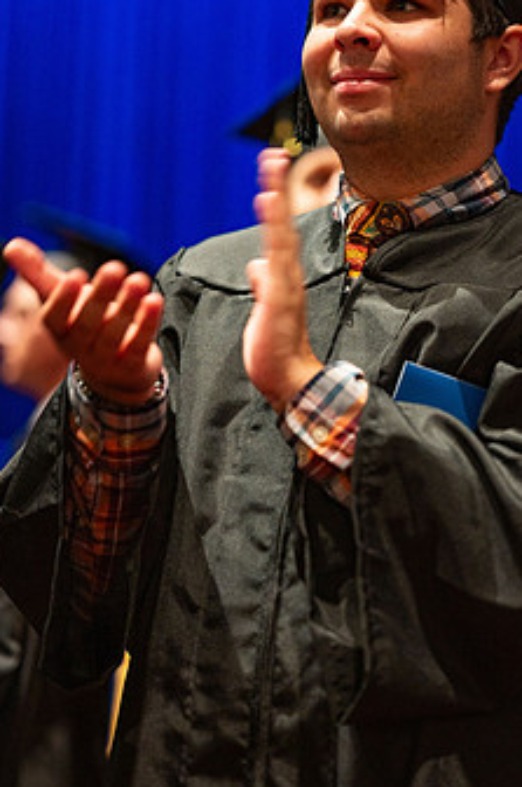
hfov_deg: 12.0
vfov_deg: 17.9
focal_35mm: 114
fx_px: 2487
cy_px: 297
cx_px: 341
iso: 1250
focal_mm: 85
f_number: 1.8
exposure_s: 1/125
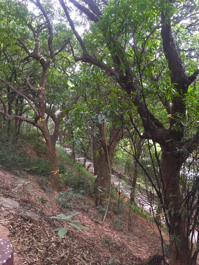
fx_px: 222
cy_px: 132
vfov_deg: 61.7
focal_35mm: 29
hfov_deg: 48.2
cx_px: 100
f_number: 2.2
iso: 250
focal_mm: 4.15
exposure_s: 1/17
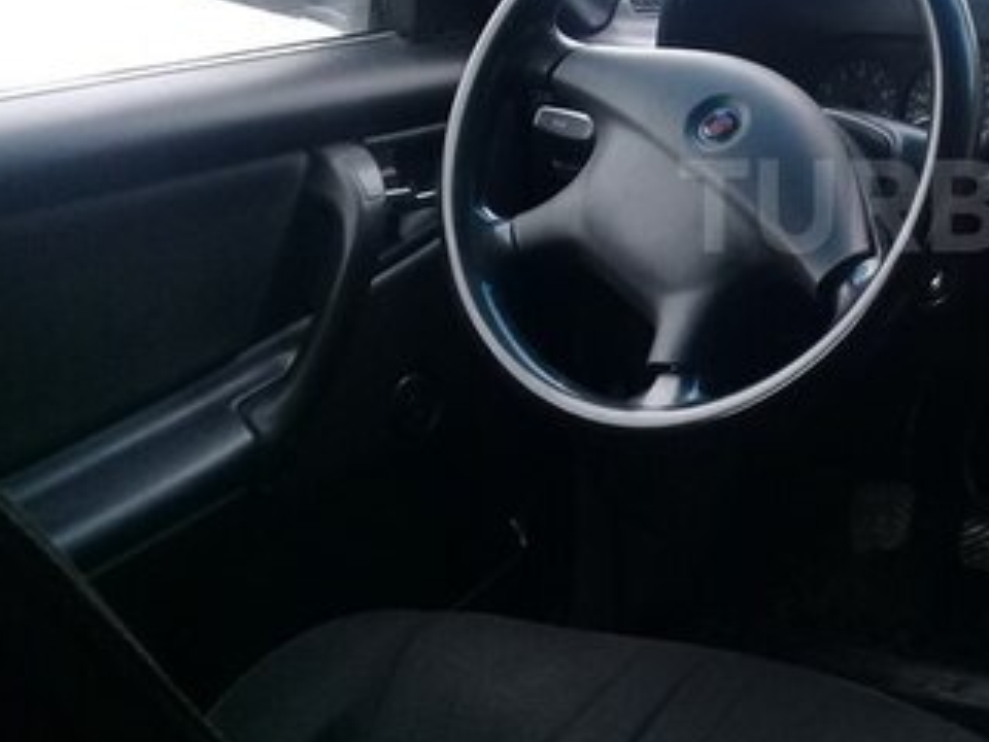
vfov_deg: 22.8
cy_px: 206
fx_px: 1829
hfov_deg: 28.4
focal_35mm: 64
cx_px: 995
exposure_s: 1/33
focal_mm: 3.3
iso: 50
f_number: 2.2
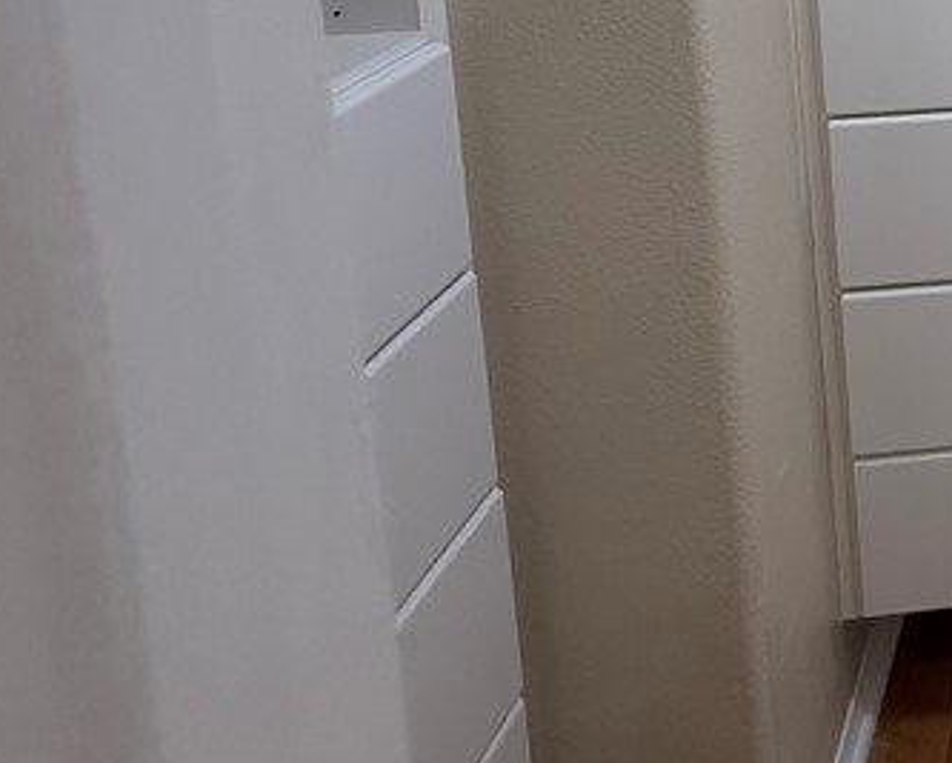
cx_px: 1286
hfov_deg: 31.6
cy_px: -234
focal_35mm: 42
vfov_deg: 28.9
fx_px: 1184
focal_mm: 2.22
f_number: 2.2
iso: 100
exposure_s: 1/99
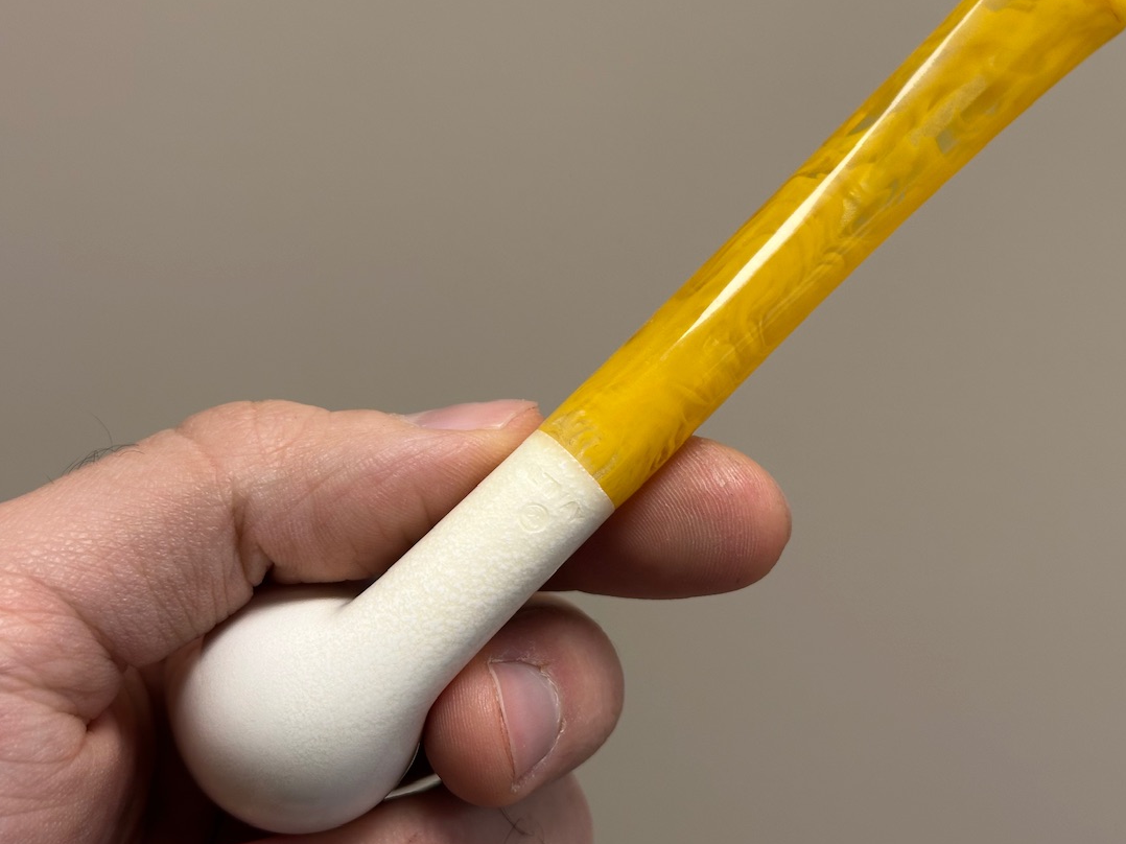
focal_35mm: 57
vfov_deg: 25.6
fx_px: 1854
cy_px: 354
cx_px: 643
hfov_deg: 33.7
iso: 64
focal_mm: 6.86
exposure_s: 1/100
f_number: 1.78
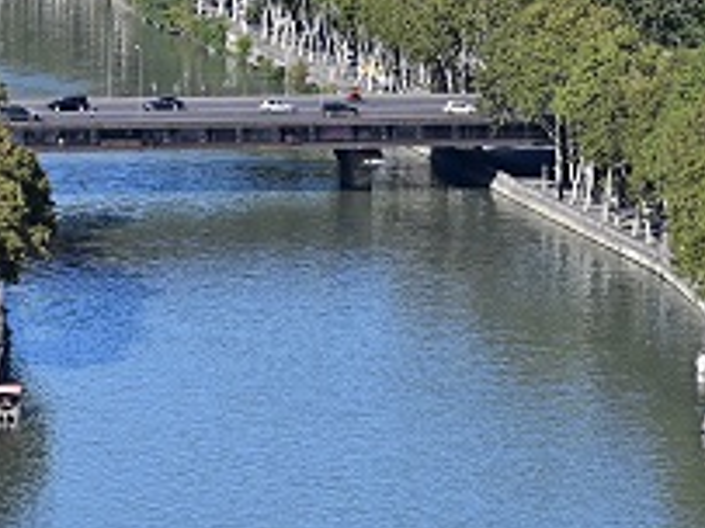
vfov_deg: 3.6
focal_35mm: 409
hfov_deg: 4.8
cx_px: -21
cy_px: 429
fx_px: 8325
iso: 100
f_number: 8
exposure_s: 1/320
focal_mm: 72
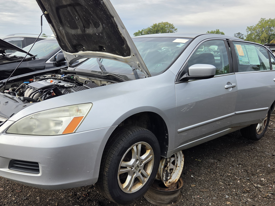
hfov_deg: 58.3
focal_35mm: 31
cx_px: 130
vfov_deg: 45.4
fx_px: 246
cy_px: 113
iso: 80
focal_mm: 5.4
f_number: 1.8
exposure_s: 1/1874
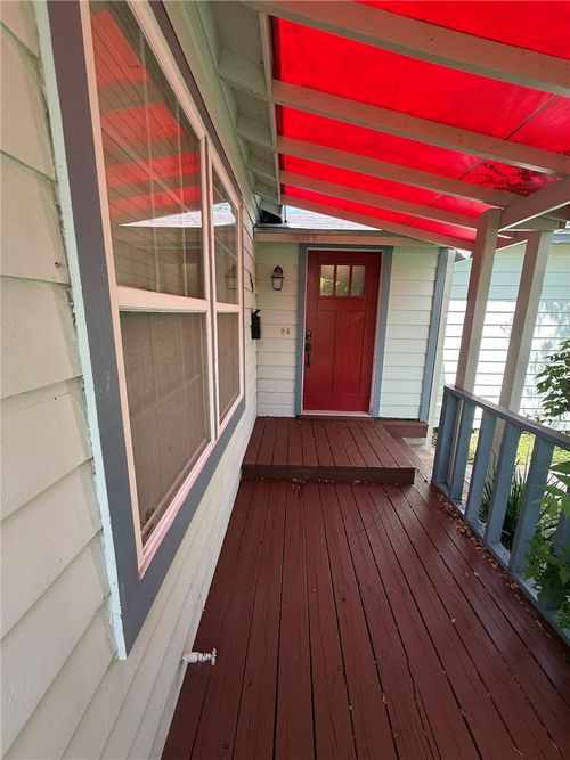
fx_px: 307
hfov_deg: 85.7
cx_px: 285
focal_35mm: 14
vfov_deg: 102.1
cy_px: 380
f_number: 2.2
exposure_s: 1/102
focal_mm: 2.22
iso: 64
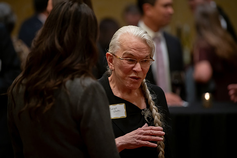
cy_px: 79
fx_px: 1315
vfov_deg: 6.9
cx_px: 118
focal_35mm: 200
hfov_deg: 10.3
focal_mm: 190
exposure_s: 1/125
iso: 2000
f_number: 2.8
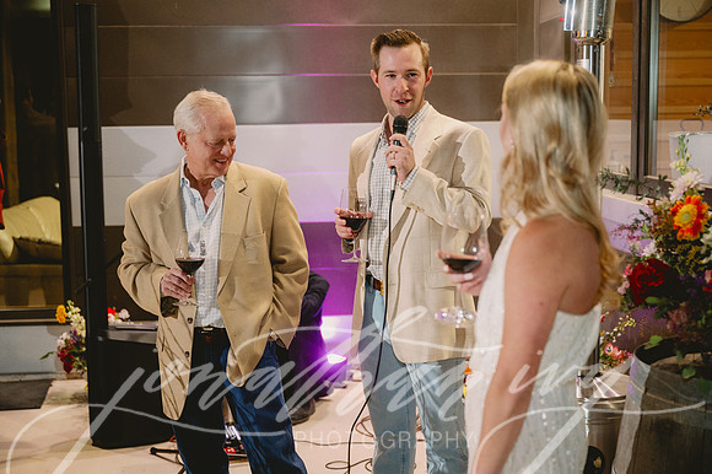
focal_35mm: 53
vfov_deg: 25.5
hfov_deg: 37.5
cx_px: 356
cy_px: 237
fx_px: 1048
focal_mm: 53
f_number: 2.8
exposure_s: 1/100
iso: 2500
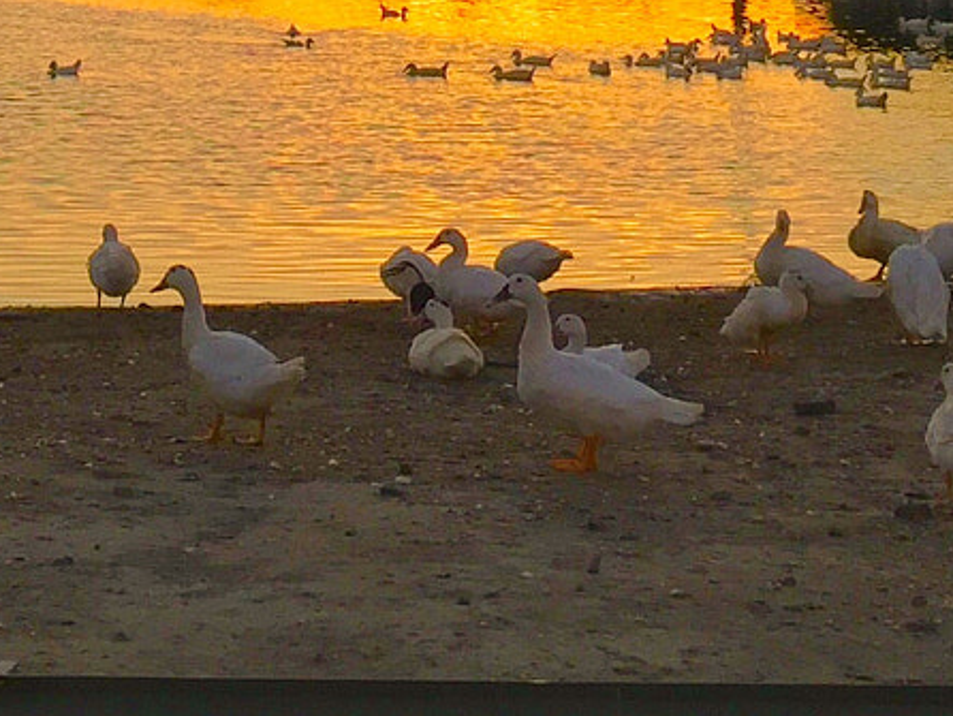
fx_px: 2865
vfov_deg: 13.0
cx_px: 88
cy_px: -541
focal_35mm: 104
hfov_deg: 18.6
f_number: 2.2
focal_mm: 4.15
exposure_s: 1/164
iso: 32
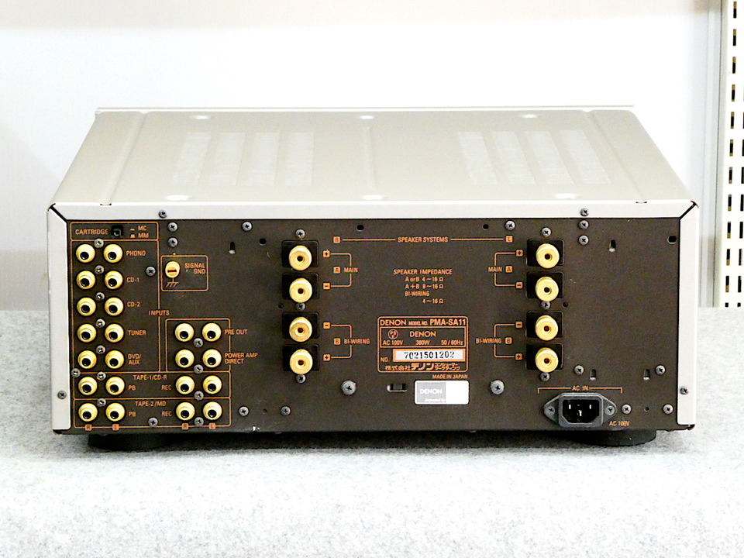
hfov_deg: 14.6
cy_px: 279
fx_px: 2902
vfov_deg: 11.0
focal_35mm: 135
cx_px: 372
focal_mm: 24.2
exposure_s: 1/25
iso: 1600
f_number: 8
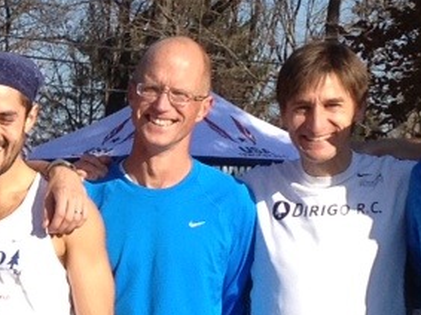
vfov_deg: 7.3
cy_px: 305
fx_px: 2456
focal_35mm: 202
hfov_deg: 9.6
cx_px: -177
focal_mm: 4.28
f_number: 2.4
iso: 50
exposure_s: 1/1453
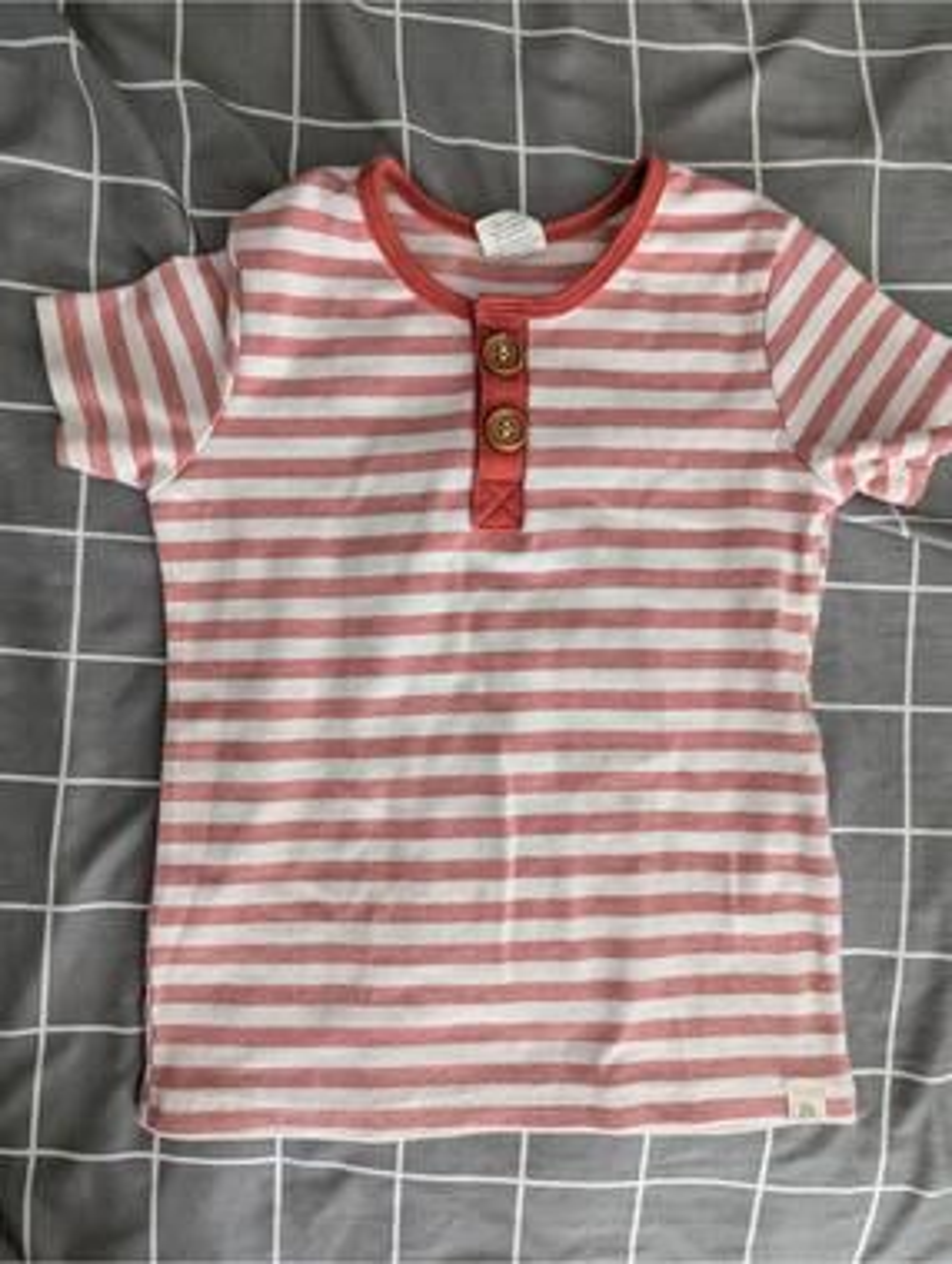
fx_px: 878
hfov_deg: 56.9
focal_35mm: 24
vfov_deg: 71.5
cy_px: 632
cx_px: 476
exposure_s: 1/416
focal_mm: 6.81
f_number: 1.85
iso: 1447
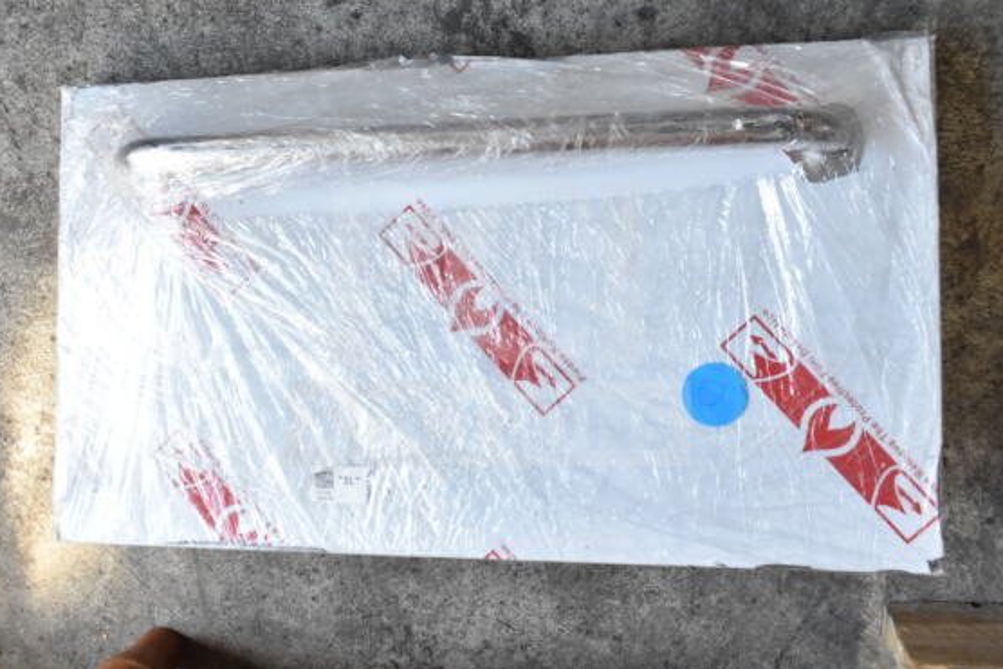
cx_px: 487
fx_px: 963
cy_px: 324
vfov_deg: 38.3
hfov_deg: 55.0
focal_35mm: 35
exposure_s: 1/200
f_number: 7.1
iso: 1600
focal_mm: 21
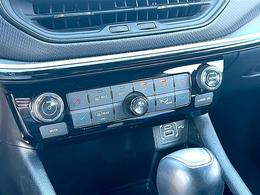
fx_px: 315
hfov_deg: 44.8
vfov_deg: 34.3
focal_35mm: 42
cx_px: 130
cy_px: 98
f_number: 1.78
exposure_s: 1/40
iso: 64
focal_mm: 6.86
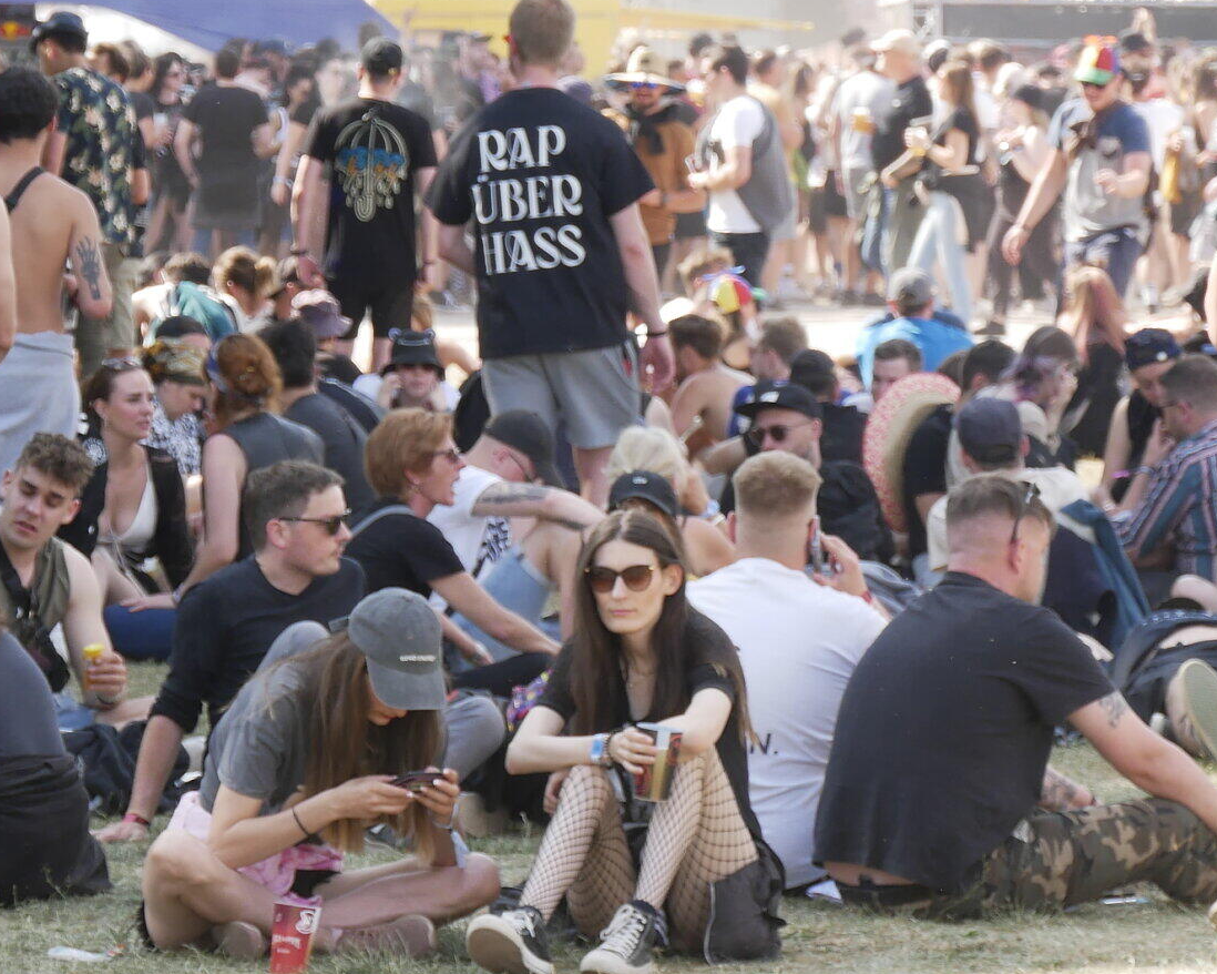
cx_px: 645
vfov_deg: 5.2
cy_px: 82
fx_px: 10660
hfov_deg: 6.5
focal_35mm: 296
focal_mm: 65
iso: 200
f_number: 5.3
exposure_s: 1/250
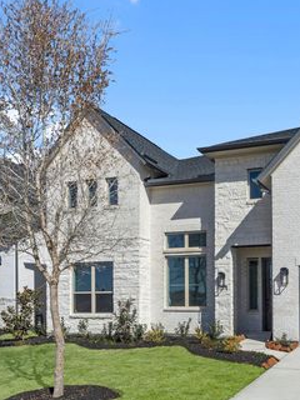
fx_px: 243
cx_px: 301
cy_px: 196
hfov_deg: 50.9
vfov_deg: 79.0
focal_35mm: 21
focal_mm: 14
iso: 100
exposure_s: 1/60
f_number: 9
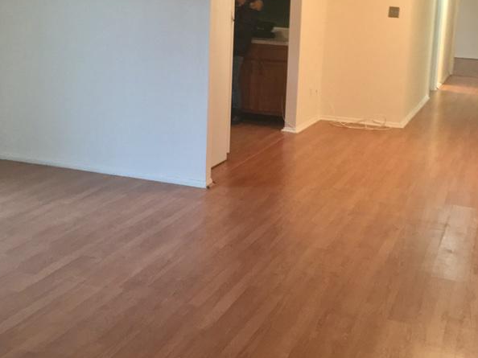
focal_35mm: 50
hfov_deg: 38.0
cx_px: 296
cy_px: 109
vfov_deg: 28.8
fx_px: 690
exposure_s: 1/17
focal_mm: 4.15
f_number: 2.2
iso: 200
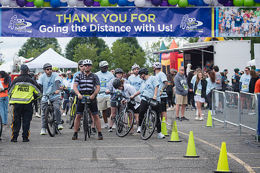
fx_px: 932
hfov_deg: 15.8
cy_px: 96
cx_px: 84
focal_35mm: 129
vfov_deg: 10.6
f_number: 3.5
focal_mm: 80
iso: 400
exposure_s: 1/1250
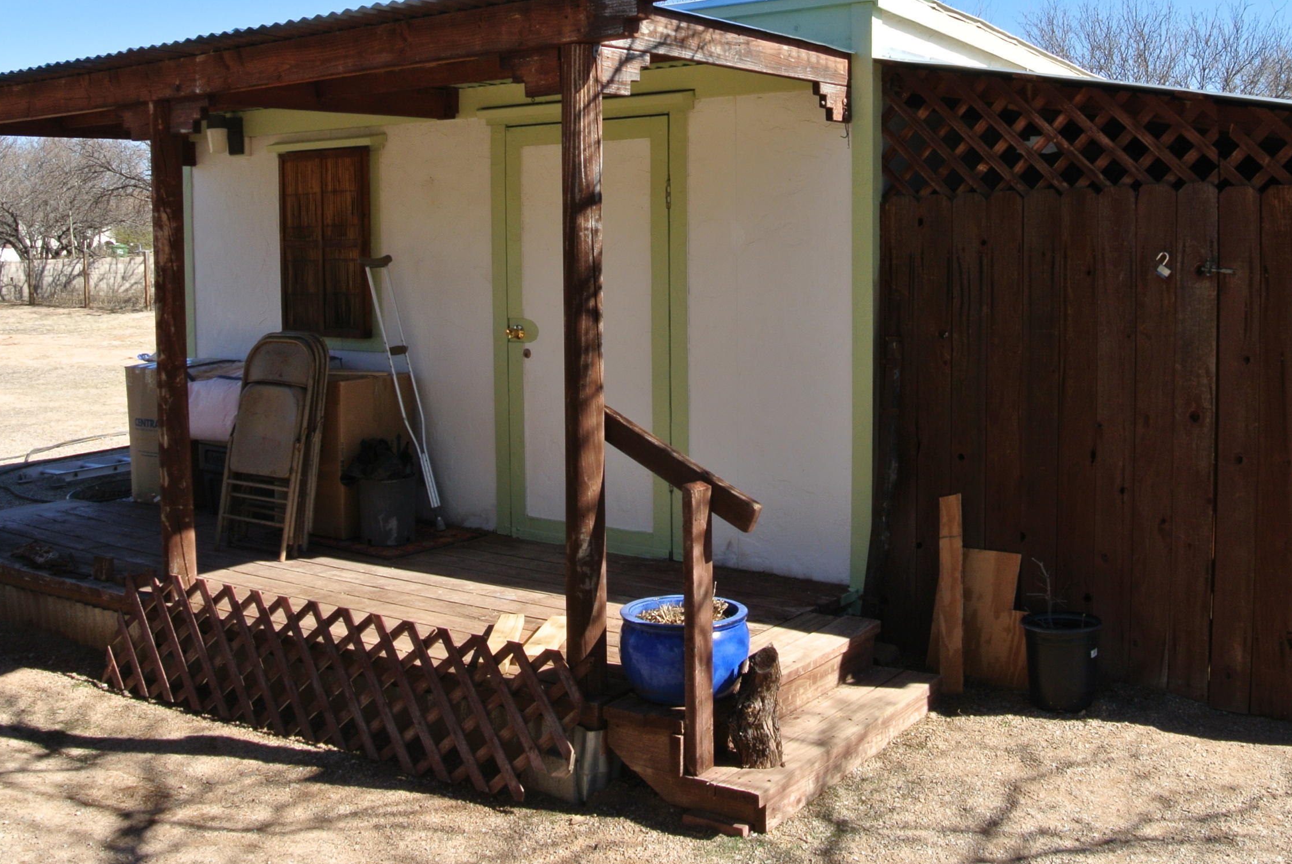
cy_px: 327
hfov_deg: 53.0
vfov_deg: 36.8
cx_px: 716
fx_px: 1293
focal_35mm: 36
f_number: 11
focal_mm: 10
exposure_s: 1/60
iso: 100
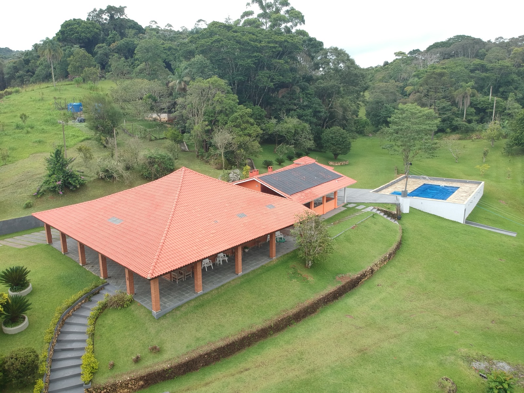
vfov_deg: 54.9
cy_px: 196
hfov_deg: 69.4
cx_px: 262
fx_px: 378
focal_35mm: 25
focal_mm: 4.49
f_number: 2.6
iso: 100
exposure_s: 1/120
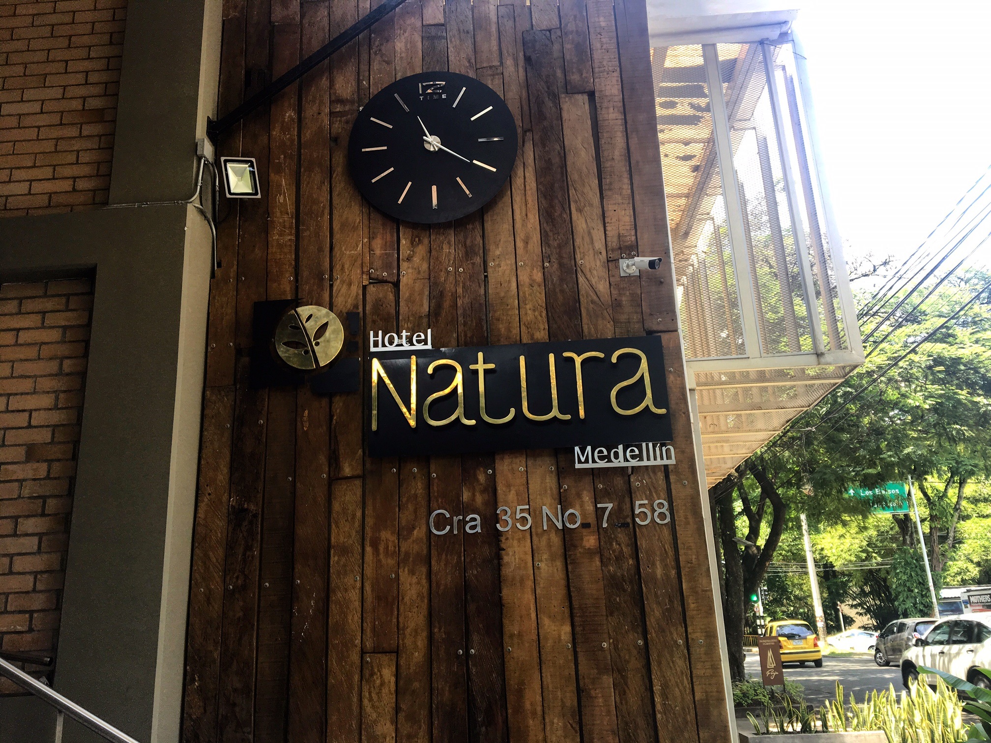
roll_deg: +2.9
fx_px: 830
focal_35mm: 29
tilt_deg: +17.4
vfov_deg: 48.2
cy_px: 372
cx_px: 496
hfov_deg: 61.7
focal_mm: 4.15
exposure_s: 1/120
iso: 25
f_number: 2.2
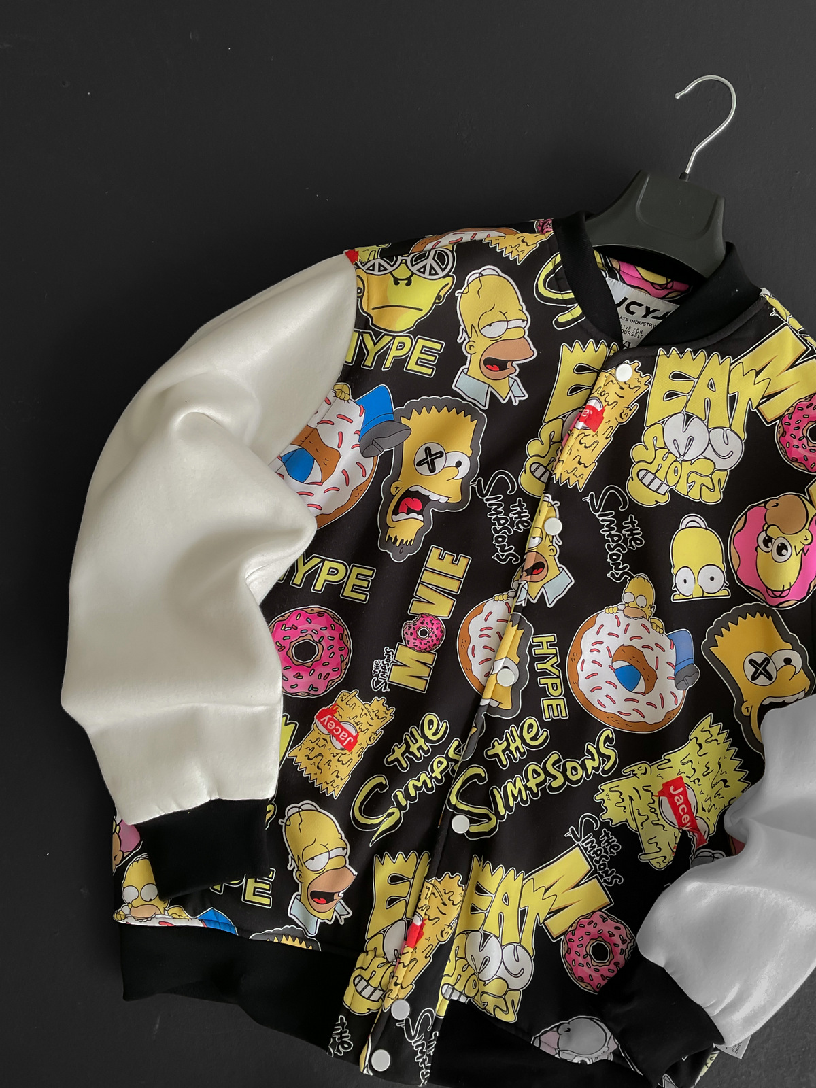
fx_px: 911
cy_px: 544
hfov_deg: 48.2
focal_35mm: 29
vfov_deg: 61.7
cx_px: 408
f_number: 1.8
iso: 32
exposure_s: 1/120
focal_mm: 3
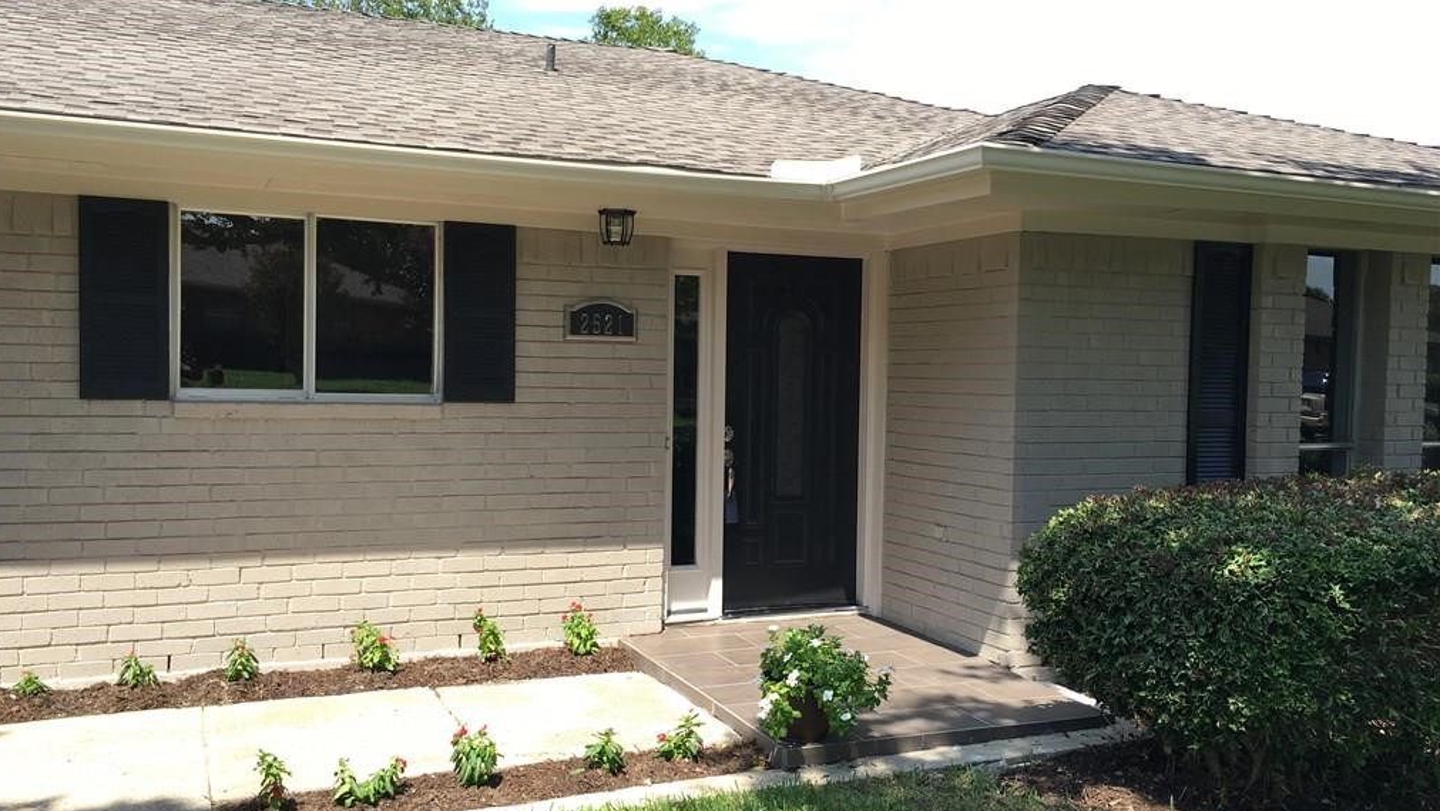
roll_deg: -0.6
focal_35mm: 32
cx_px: 712
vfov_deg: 36.7
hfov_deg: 61.0
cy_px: 433
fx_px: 1222
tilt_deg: -1.9
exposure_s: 1/538
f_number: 2.2
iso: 25
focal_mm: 4.15
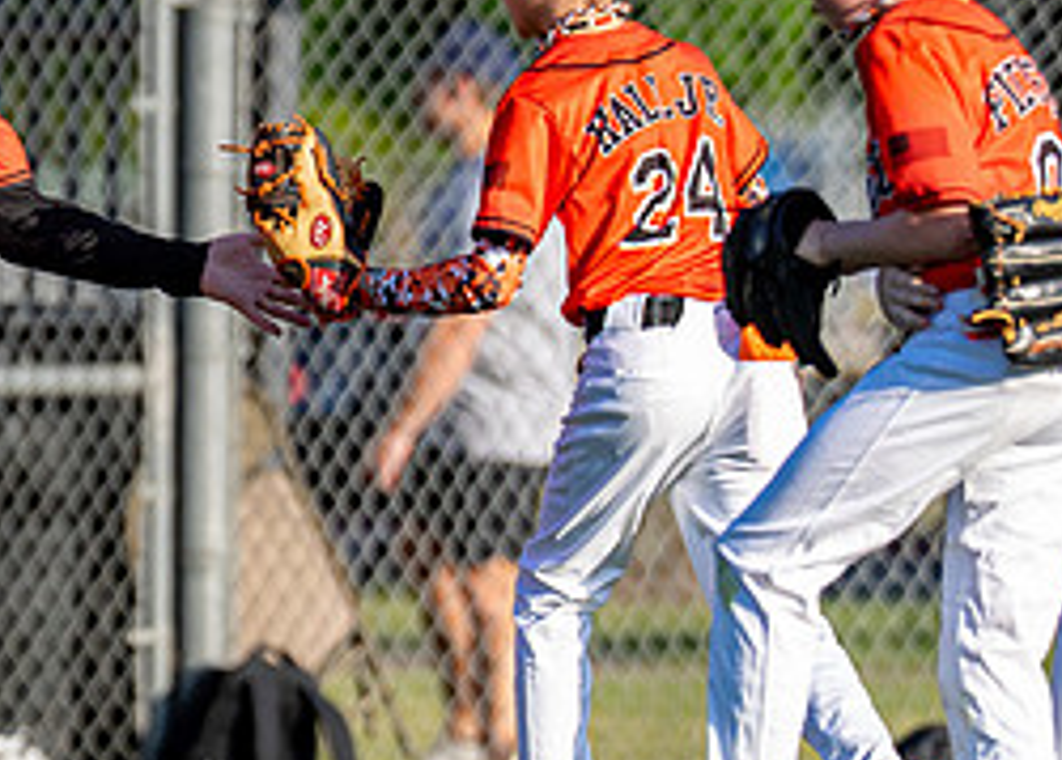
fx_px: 26835
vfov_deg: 1.6
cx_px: -76
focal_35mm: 889
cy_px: 225
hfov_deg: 2.3
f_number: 2.8
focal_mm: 200
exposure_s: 1/4000
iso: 400
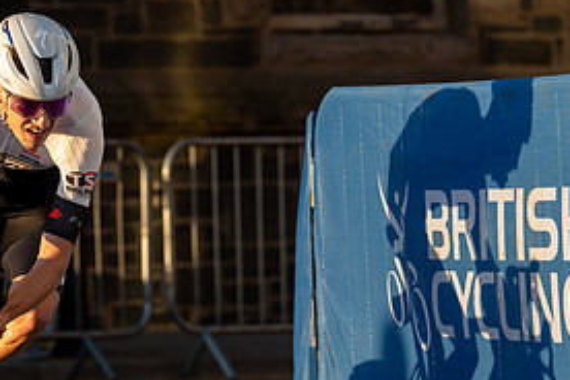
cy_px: 222
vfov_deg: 4.4
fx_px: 4924
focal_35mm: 311
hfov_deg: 6.6
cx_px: -17
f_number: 4
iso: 200
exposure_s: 1/1000
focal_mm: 148
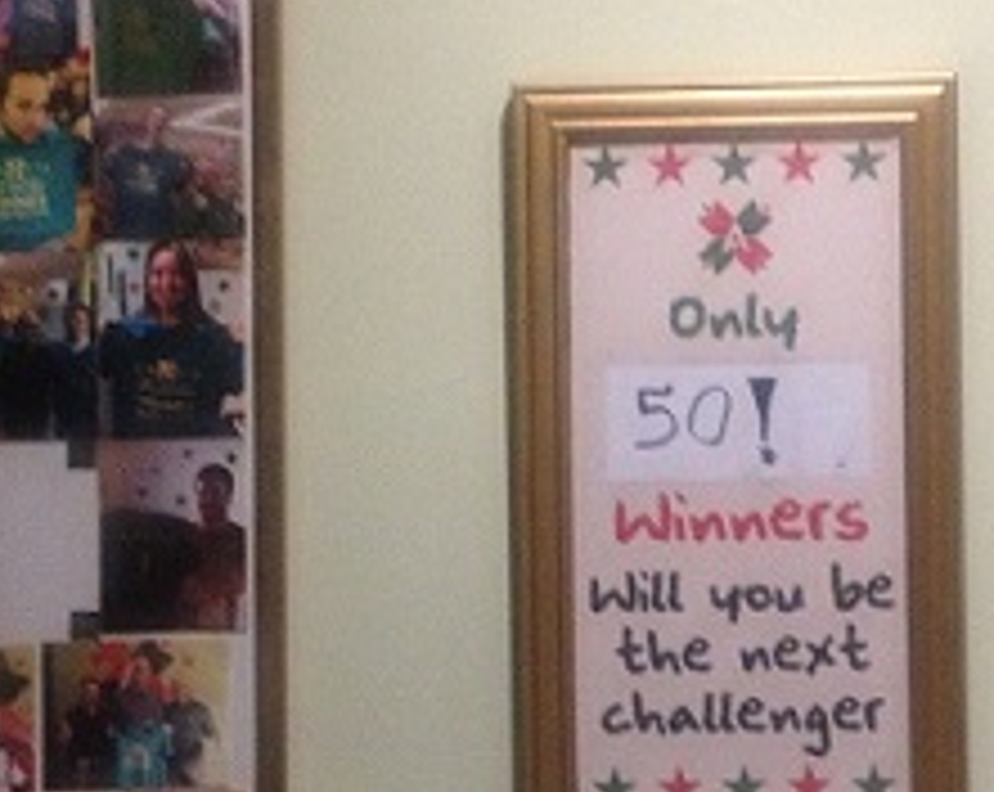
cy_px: 540
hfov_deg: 23.5
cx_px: 632
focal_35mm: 81
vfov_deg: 18.8
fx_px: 2379
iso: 400
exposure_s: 1/17
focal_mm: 4.28
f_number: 2.4
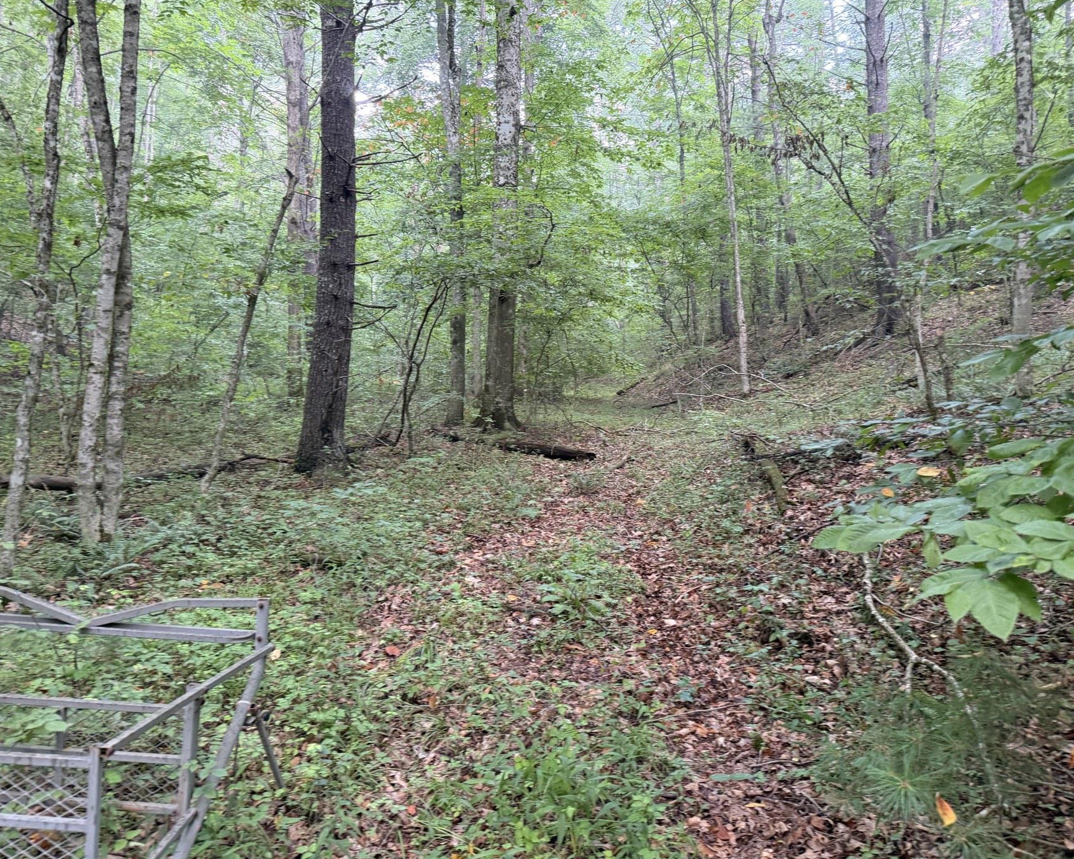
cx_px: 569
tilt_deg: +2.2
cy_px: 416
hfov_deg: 66.0
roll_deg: +0.8
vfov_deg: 54.9
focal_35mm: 26
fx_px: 826
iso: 320
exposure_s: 1/60
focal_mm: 6.76
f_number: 1.78
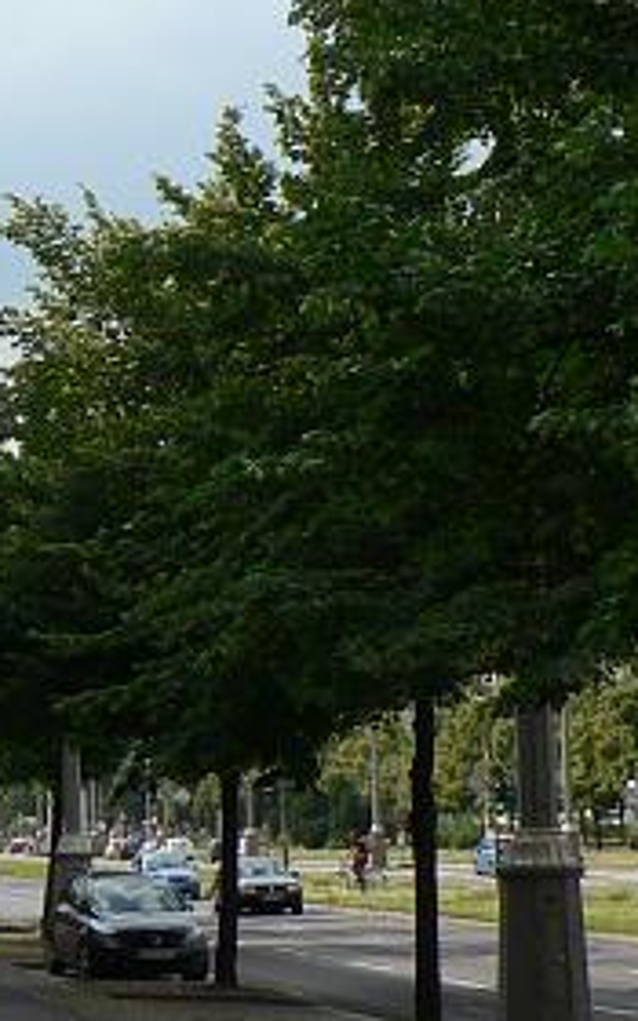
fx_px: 3032
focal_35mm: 109
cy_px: 372
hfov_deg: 11.6
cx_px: -281
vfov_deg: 19.1
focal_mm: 6
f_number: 5
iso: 80
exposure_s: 1/400
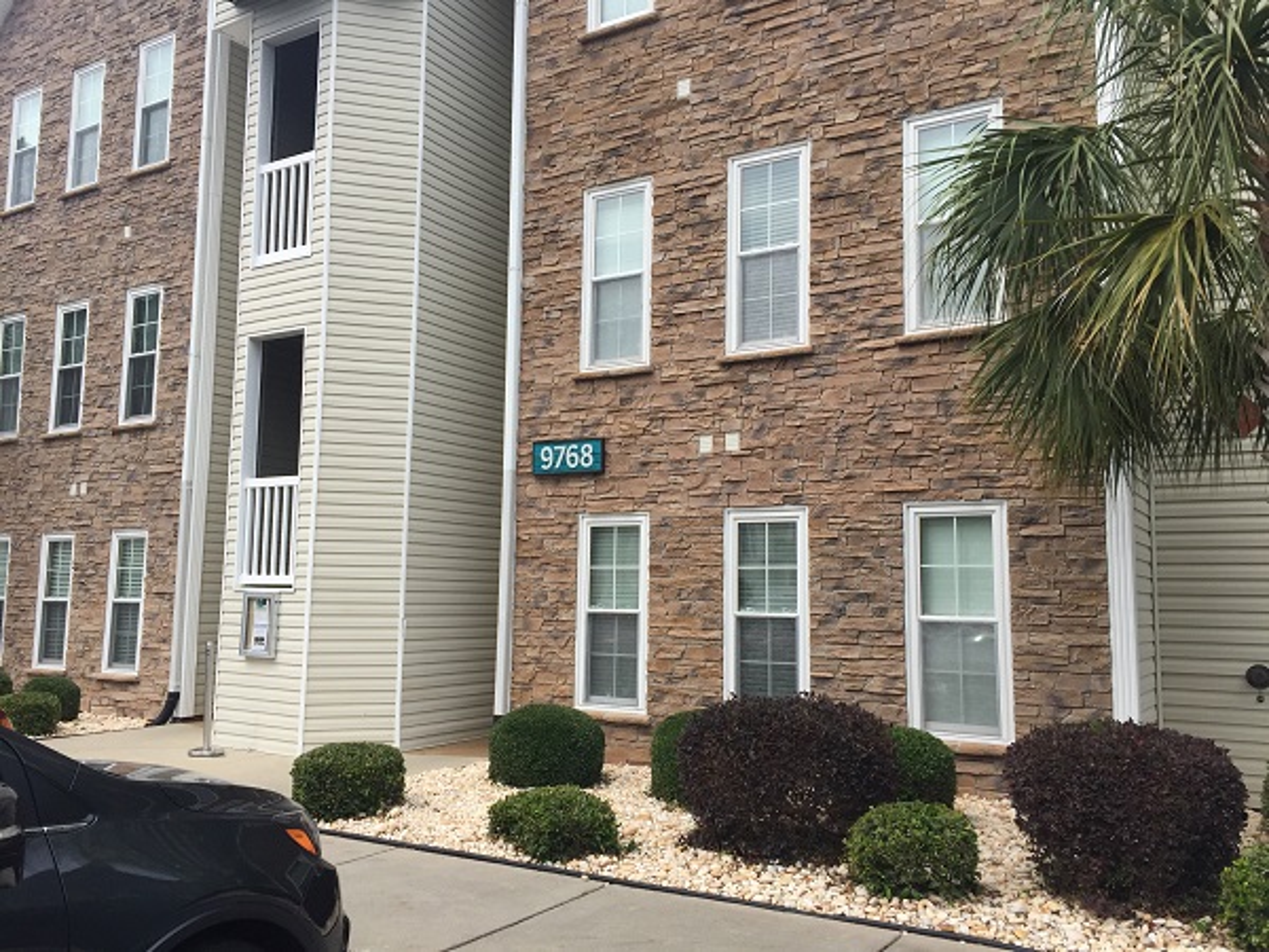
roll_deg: -1.9
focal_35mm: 29
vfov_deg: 48.2
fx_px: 1063
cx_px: 634
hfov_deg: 61.7
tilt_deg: +7.2
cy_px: 476
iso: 32
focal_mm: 4.15
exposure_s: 1/1522
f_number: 2.2
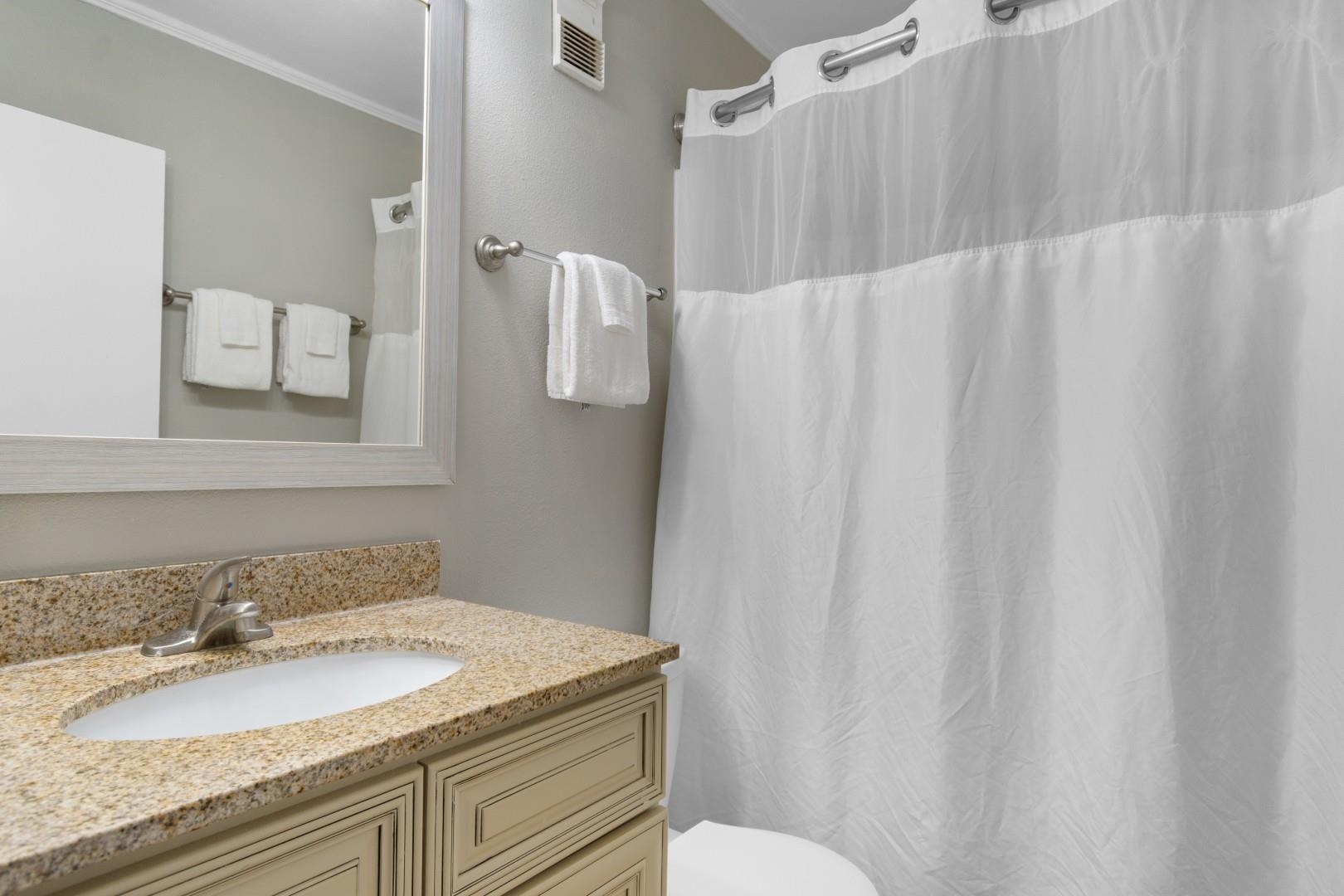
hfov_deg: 86.9
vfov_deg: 64.6
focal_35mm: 19
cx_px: 672
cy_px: 448
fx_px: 709
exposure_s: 1/20
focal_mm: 13
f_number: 4.8
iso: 100
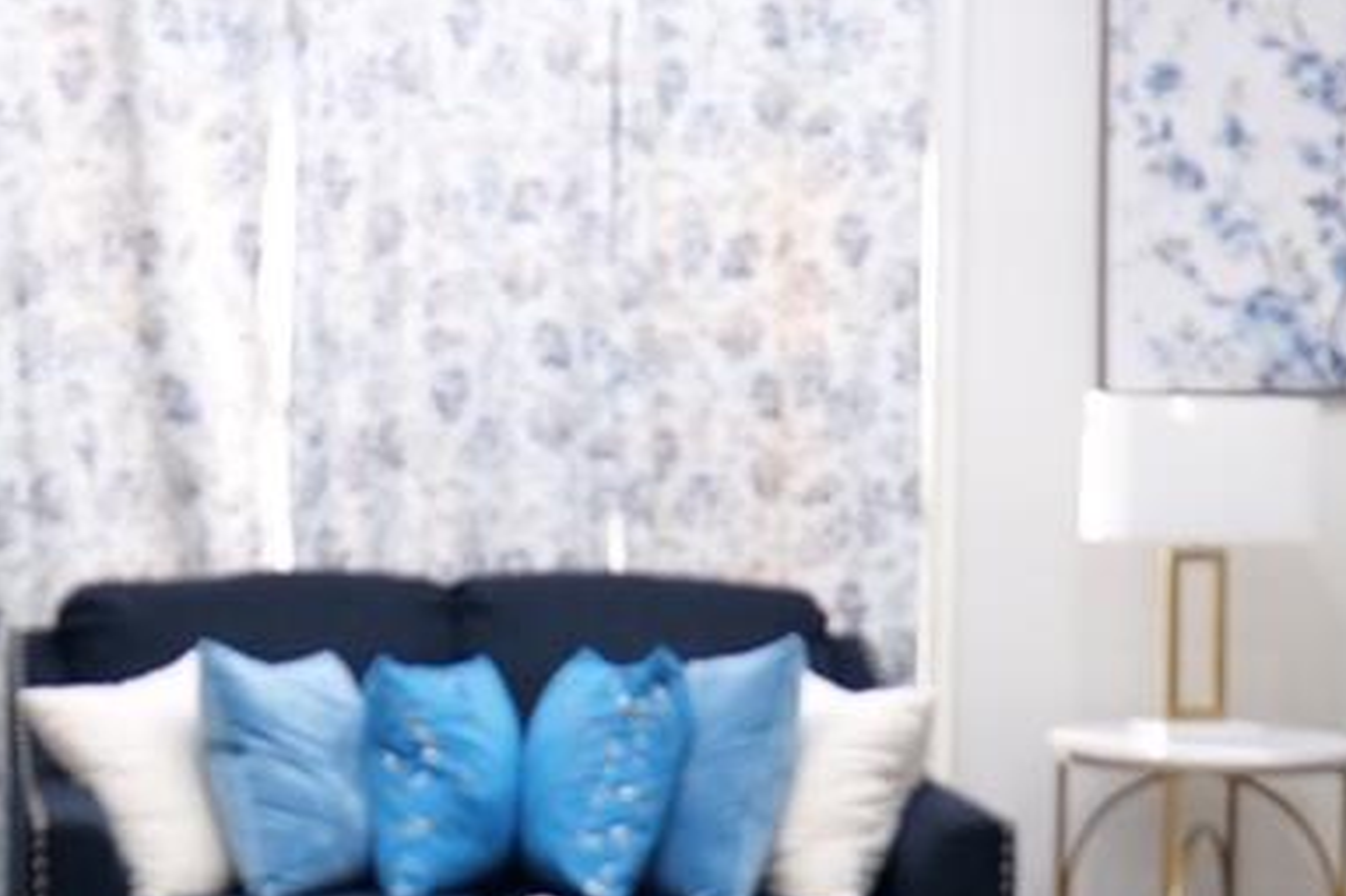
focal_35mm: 107
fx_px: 3999
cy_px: 416
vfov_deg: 12.8
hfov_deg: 19.0
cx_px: 380
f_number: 3.5
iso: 640
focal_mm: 20
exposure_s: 1/60
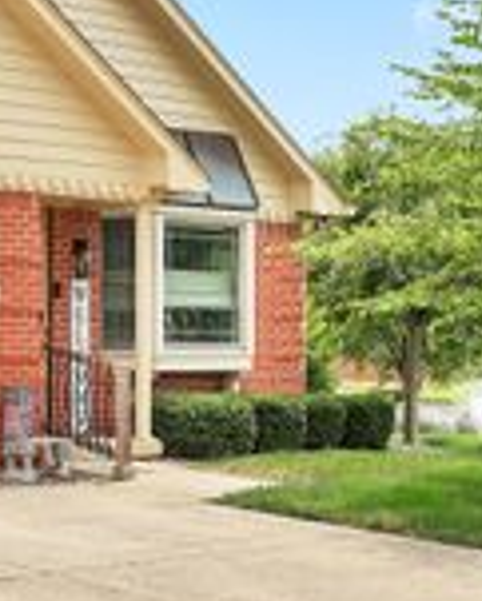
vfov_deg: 22.0
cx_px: -155
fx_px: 1524
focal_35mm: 86
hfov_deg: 16.9
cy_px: 109
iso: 100
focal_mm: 27.5
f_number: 8
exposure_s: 1/1600
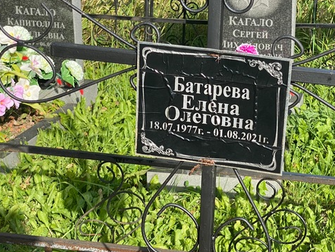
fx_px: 842
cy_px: 150
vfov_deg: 17.0
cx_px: 214
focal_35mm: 87
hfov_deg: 22.4
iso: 20
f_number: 2
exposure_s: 1/521
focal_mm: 6
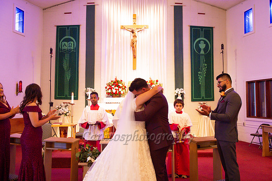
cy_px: 90
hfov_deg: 55.8
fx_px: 257
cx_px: 136
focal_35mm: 34
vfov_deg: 38.8
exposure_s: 1/60
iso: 1250
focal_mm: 34
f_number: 4.5
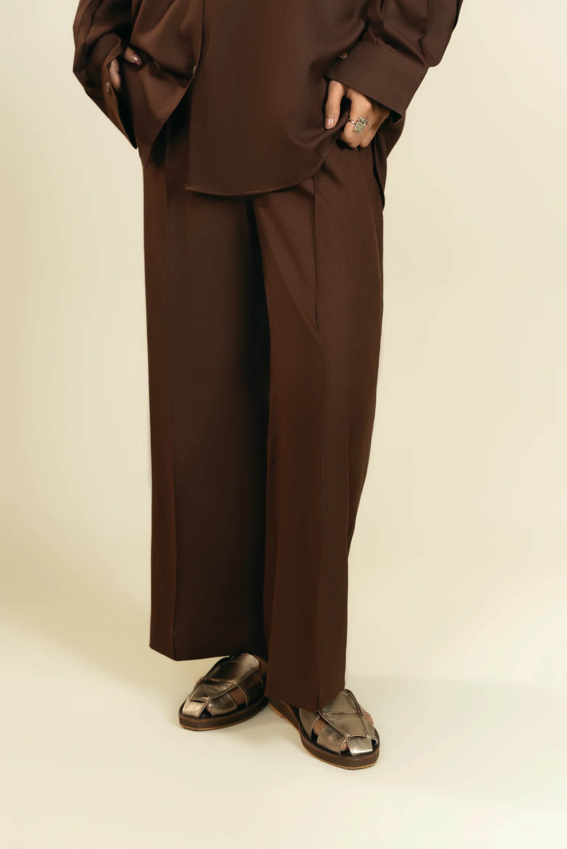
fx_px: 1514
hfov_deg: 21.2
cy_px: 424
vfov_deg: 31.4
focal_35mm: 64
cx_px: 284
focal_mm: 64.1
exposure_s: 1/250
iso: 200
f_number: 5
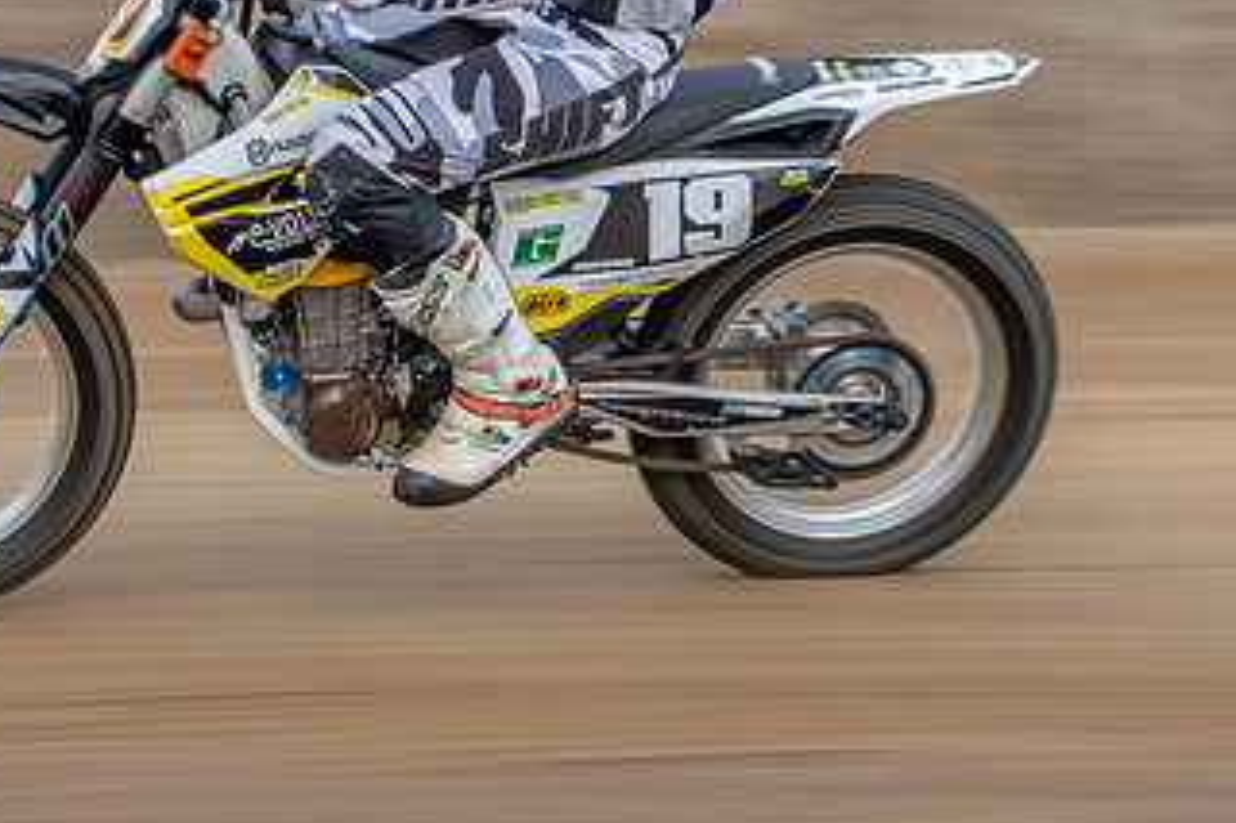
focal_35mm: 151
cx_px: 699
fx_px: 5181
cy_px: 112
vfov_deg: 9.0
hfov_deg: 13.6
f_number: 8
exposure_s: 1/100
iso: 100
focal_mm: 50
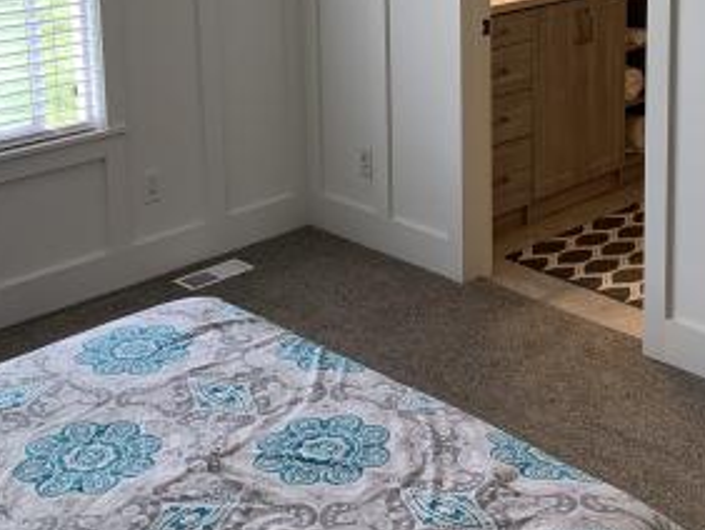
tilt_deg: -10.7
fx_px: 1203
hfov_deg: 32.6
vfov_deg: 24.0
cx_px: 425
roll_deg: +1.2
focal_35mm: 59
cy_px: 25
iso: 50
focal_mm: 4.25
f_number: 1.8
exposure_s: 1/120
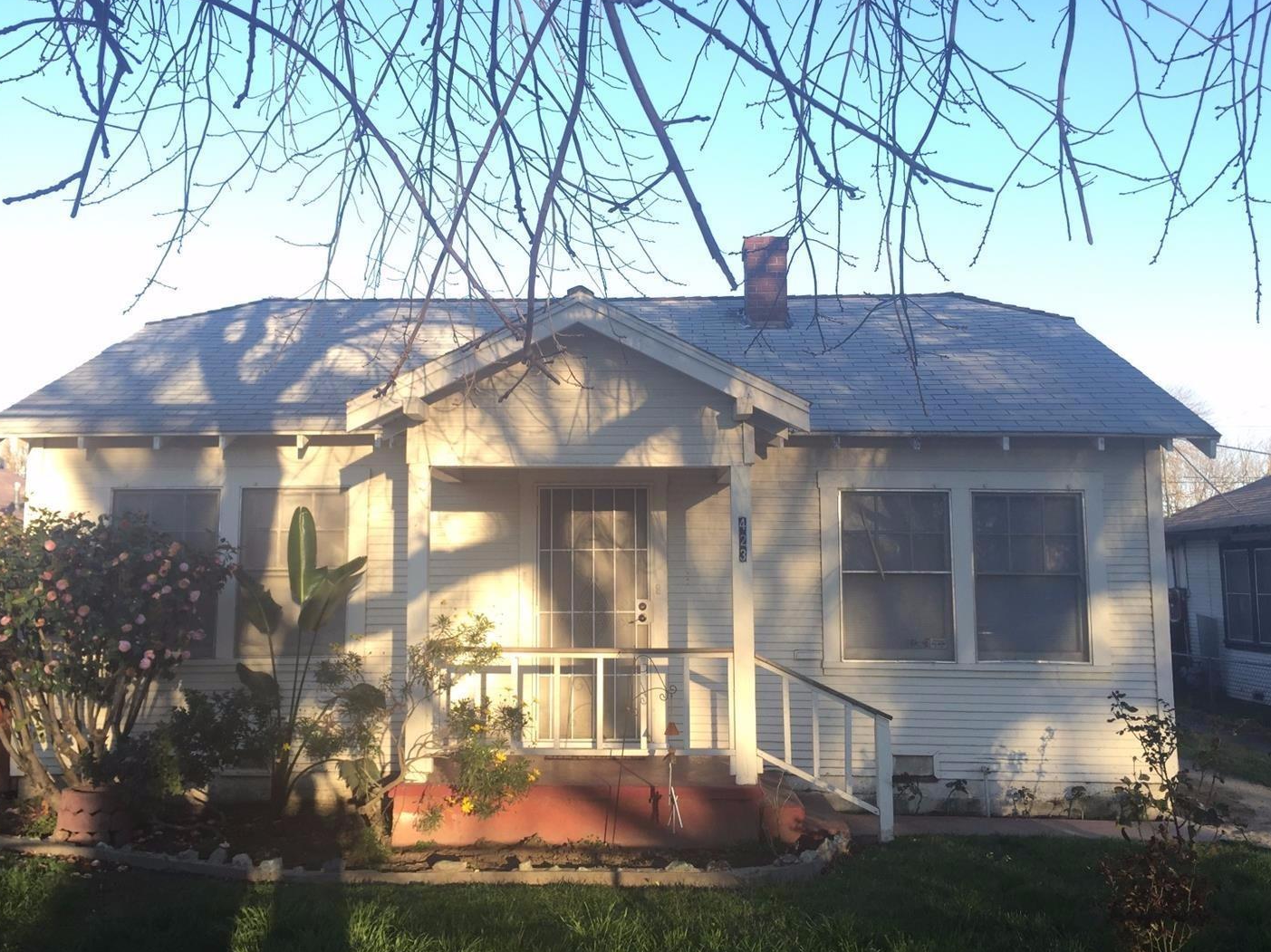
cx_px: 623
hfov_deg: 58.4
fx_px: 1138
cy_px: 498
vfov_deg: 45.4
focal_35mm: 31
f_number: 2.2
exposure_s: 1/238
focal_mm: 4.15
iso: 32
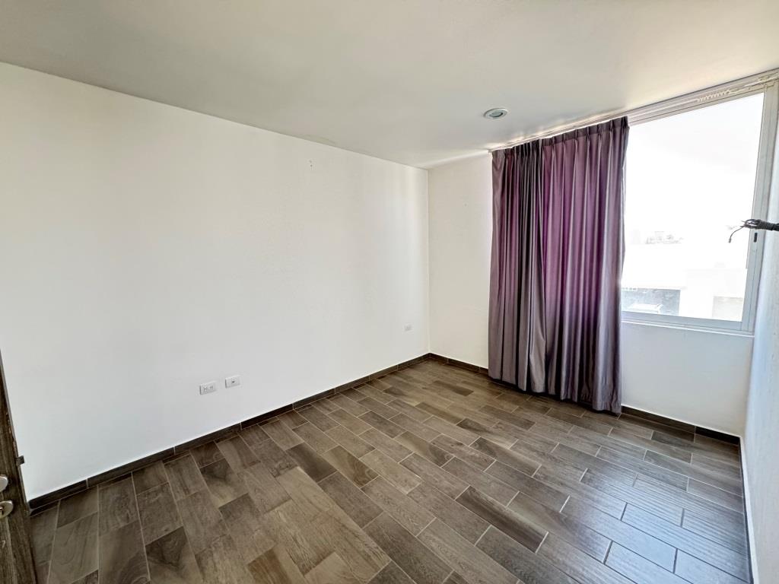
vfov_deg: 85.7
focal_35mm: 14
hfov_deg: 102.1
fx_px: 315
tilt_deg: -7.6
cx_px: 390
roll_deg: +2.5
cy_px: 292
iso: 250
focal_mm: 2.22
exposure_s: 1/99
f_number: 2.2
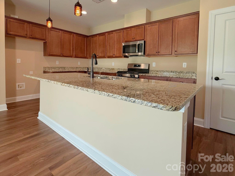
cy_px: 88
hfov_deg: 102.1
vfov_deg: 85.7
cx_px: 118
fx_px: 95
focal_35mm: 14
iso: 200
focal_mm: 2.22
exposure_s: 1/120
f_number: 2.2
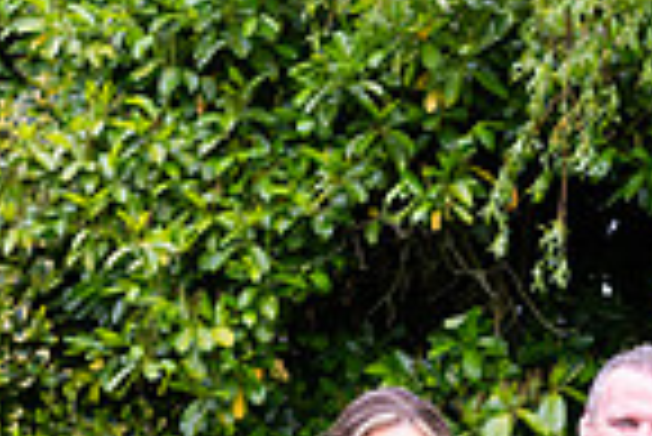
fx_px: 4351
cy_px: 744
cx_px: 656
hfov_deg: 8.5
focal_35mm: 240
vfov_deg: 5.7
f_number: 5
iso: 200
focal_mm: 60
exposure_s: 1/200
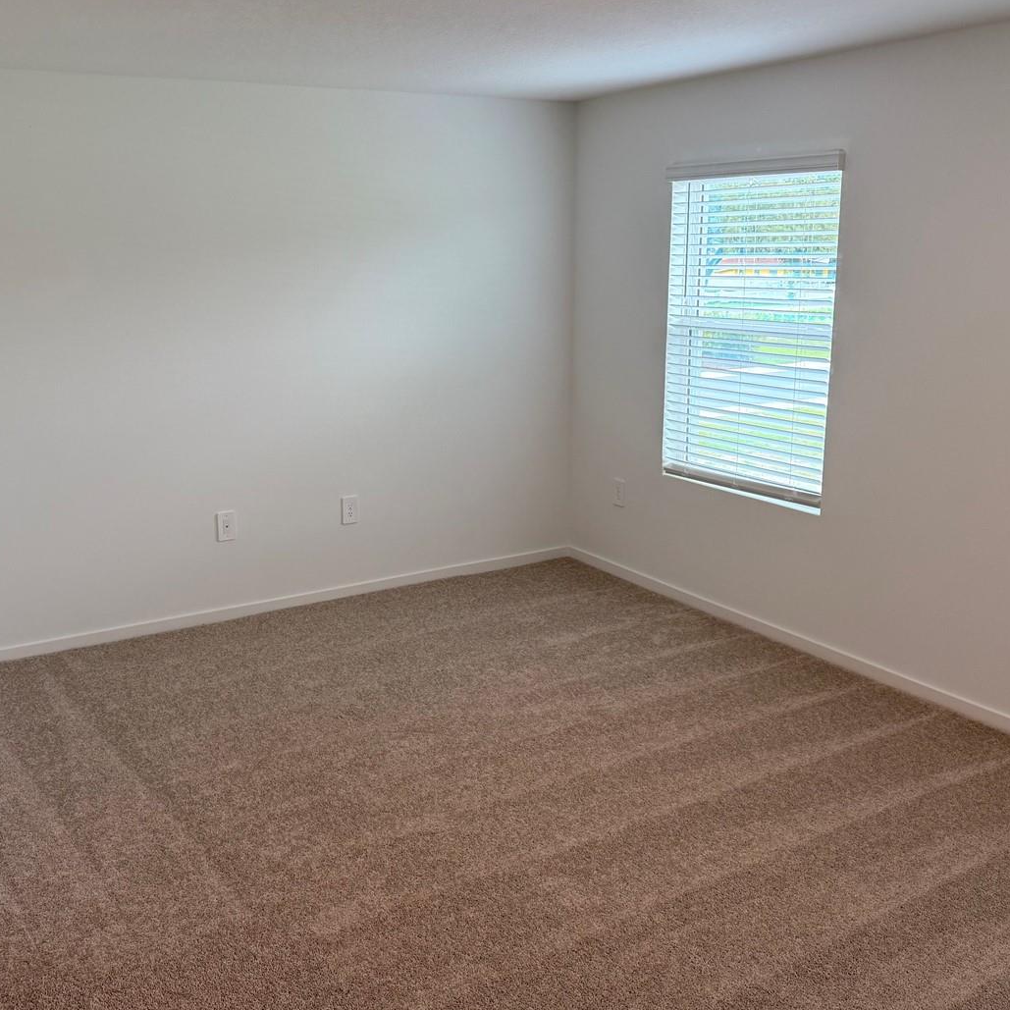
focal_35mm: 33
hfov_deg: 49.6
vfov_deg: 49.7
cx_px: 448
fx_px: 1089
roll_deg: +0.3
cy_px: 476
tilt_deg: -10.6
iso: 125
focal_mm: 6.76
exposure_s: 1/158
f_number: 1.78
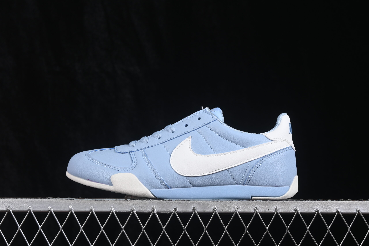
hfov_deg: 27.0
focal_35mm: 75
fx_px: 769
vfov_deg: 18.2
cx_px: 184
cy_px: 123
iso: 160
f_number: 8
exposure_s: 1/80
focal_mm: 50
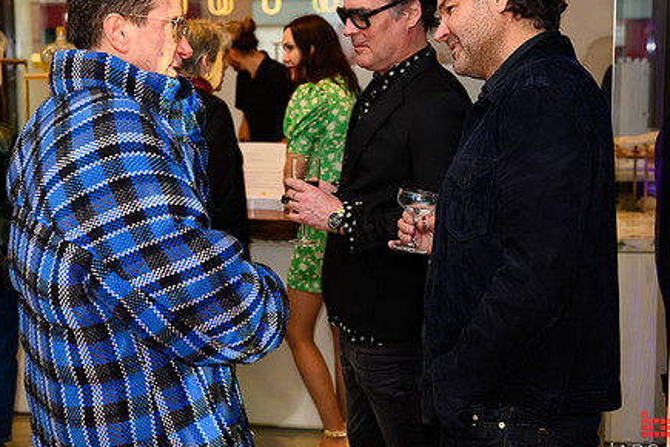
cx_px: 303
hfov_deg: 35.6
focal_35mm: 56
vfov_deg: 24.2
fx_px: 1042
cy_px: 194
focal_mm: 42
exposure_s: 1/200
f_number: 5
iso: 800
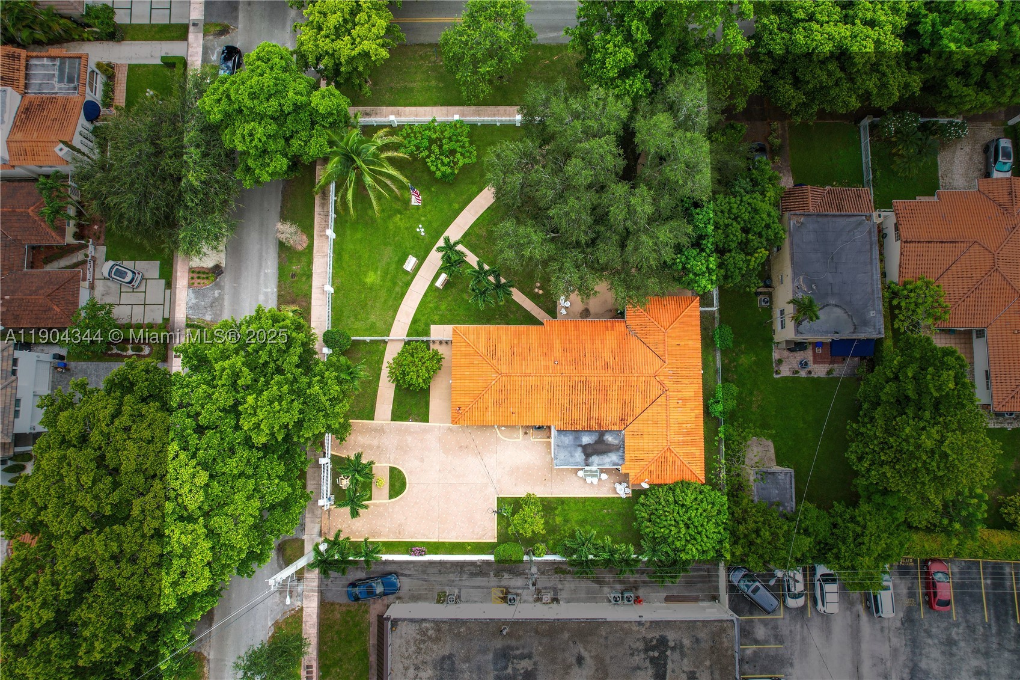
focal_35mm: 22
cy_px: 340
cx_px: 510
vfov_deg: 57.2
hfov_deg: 78.6
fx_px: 623
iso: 110
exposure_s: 1/640
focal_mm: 8.38
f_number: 2.8
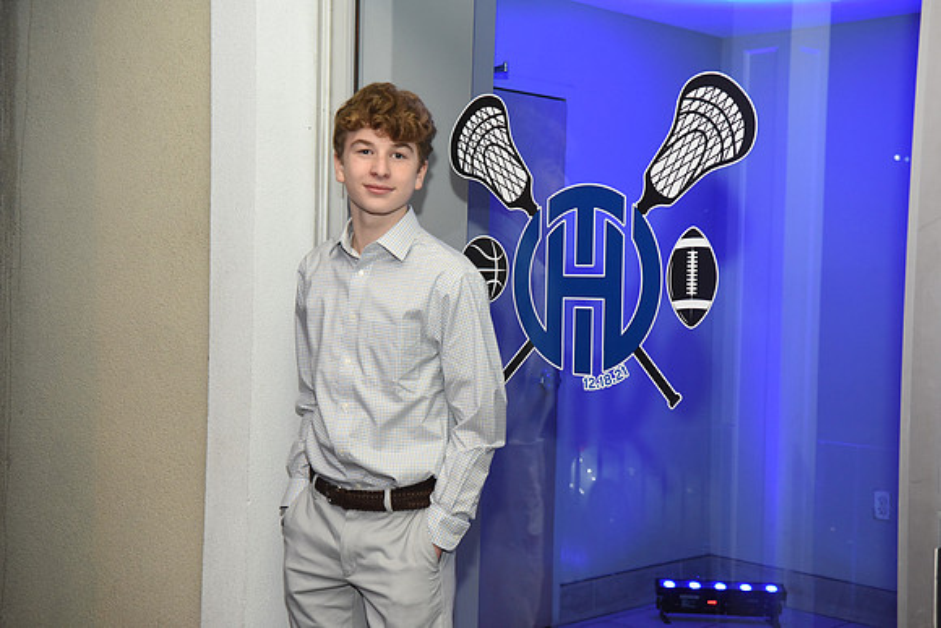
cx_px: 470
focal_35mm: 55
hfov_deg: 36.2
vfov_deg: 24.6
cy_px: 314
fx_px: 1438
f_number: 5.6
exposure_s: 1/60
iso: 2500
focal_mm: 55
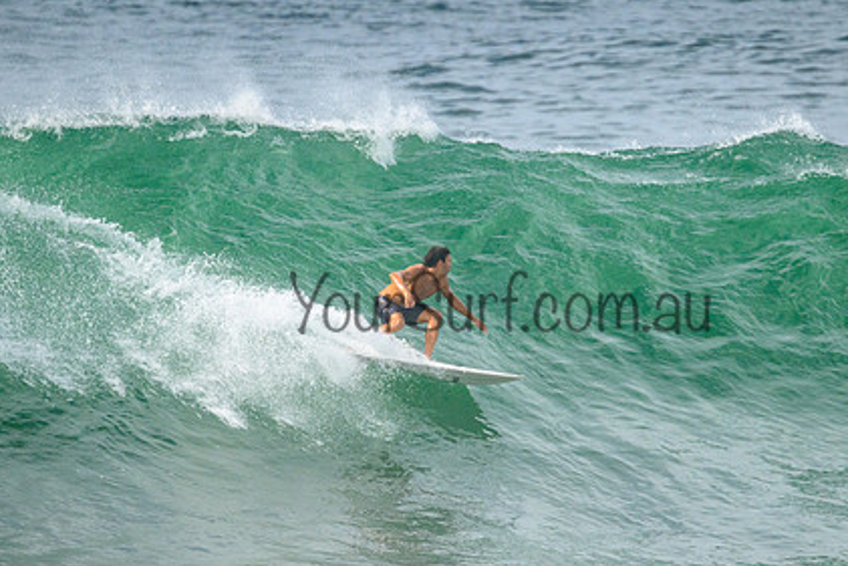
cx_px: 498
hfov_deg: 2.3
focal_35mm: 896
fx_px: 21112
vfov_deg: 1.5
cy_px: 285
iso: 1100
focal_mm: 650
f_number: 11
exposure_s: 1/2500
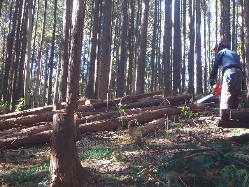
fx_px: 352
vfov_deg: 29.7
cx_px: 124
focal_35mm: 49
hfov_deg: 38.9
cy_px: 94
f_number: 5.2
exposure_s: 1/50
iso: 400
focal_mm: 8.7
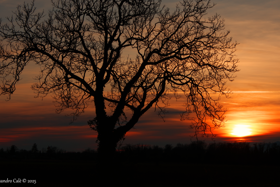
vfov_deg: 20.6
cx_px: 158
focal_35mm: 66
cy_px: 74
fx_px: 513
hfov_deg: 30.5
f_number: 10
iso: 125
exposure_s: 1/400
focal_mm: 36
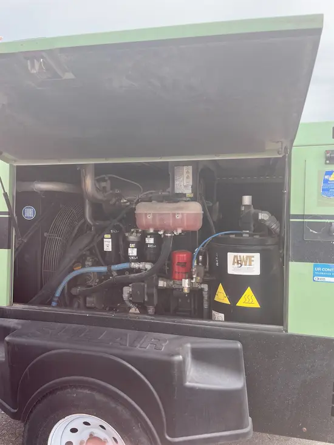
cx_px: 167
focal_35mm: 26
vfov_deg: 67.3
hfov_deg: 53.1
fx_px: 334
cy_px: 222
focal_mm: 5.1
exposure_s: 1/1151
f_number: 1.6
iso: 50
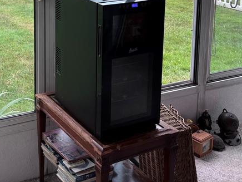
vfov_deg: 22.7
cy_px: -16
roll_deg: -0.3
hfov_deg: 31.0
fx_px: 426
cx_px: 54
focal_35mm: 61
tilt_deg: -9.7
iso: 50
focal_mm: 5.96
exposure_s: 1/121
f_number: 1.6
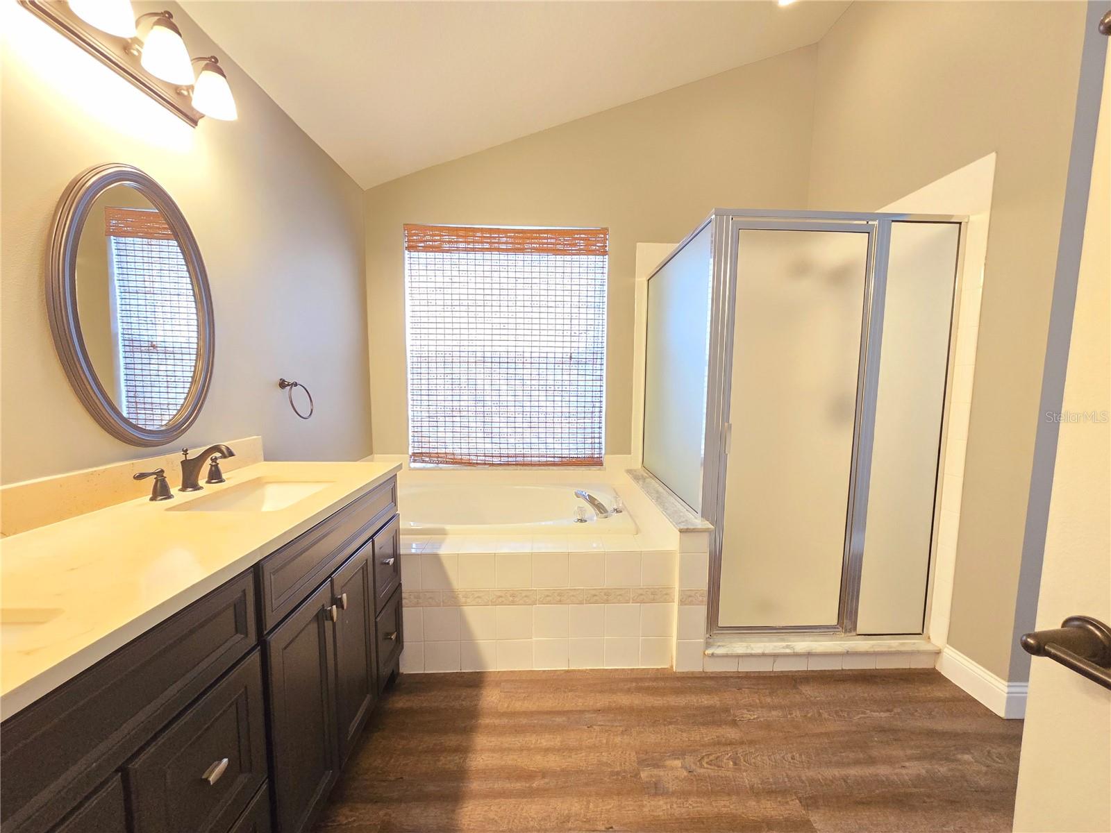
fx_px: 417
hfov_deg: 106.2
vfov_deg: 89.9
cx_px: 556
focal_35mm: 13
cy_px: 416
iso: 800
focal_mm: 2.2
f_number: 2.2
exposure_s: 1/60
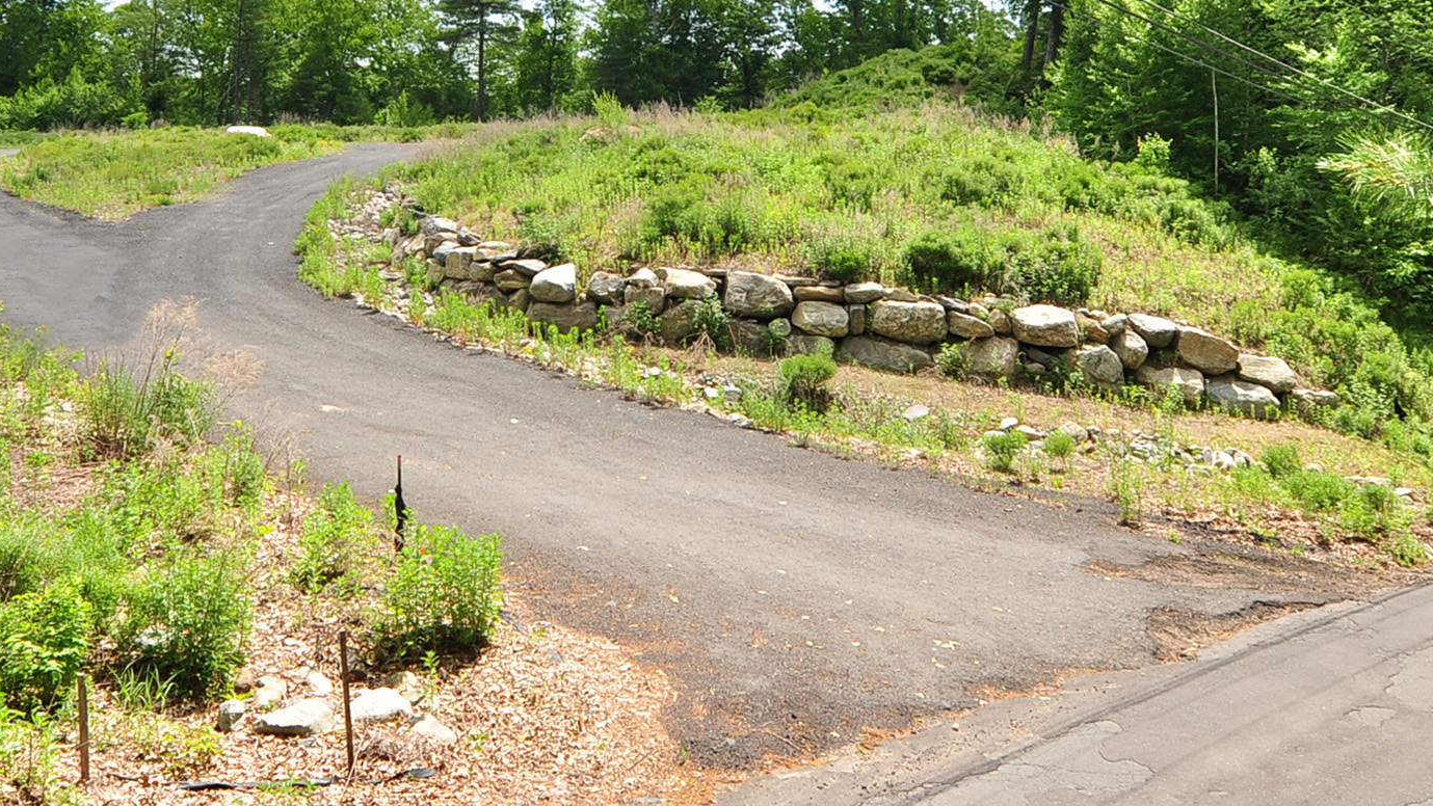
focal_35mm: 33
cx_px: 595
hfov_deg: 59.1
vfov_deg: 34.7
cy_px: 178
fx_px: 1254
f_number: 8
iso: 200
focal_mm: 10
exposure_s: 1/250
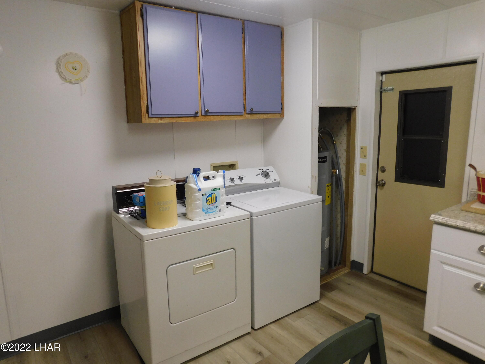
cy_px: 182
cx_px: 242
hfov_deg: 71.6
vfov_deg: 56.8
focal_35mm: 24
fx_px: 336
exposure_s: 1/30
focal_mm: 4.1
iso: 140
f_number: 3
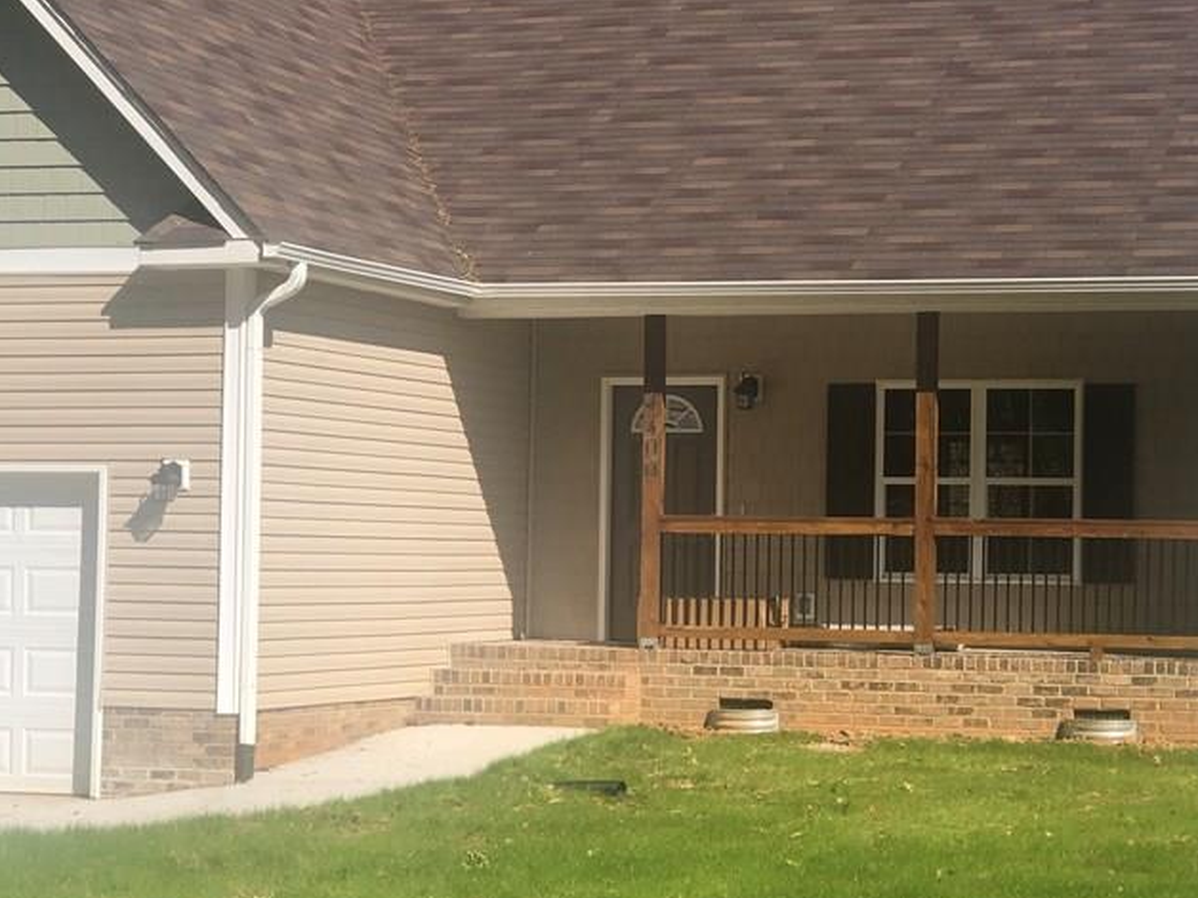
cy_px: 530
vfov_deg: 15.9
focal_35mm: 93
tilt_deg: +2.8
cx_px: 818
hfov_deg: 21.0
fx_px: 3219
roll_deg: -2.3
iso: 20
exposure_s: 1/771
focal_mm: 6.6
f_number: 2.8
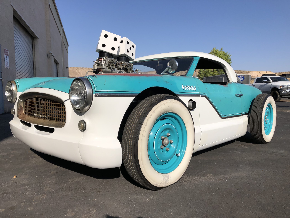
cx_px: 145
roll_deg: +1.7
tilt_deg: -4.1
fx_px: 235
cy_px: 109
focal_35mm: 28
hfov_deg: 63.4
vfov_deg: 49.7
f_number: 1.8
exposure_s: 1/3690
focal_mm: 3.99
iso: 20
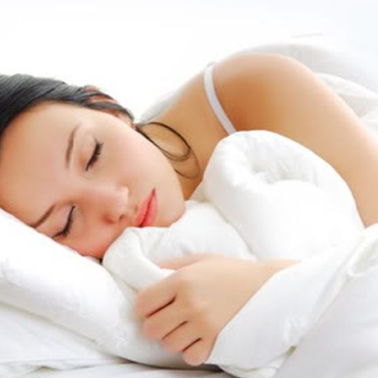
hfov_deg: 18.7
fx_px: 1149
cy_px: 189
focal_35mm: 93
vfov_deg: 18.7
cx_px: 198
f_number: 5.6
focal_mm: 48
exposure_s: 1/250
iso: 100
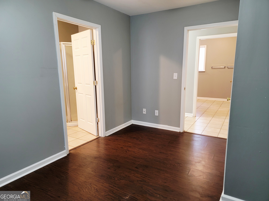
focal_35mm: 24
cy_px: 100
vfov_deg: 56.8
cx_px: 134
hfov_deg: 71.6
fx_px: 187
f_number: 1.8
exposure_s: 1/40
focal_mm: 6.7
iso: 200
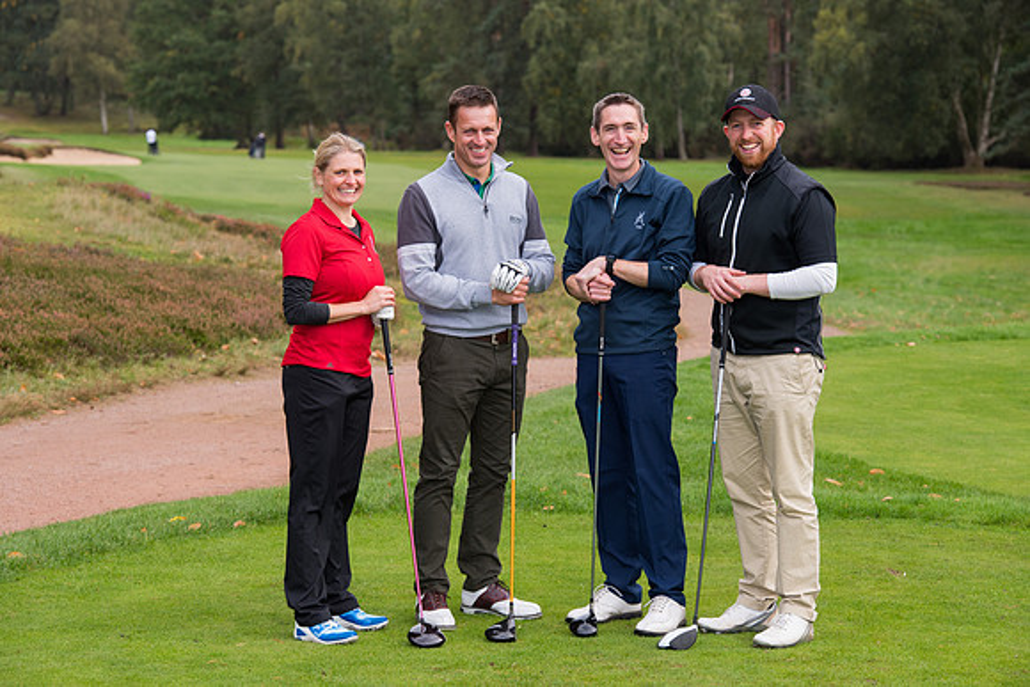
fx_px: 3491
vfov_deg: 11.2
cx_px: 515
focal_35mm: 122
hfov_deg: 16.8
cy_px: 344
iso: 400
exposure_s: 1/250
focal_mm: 122
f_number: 7.1
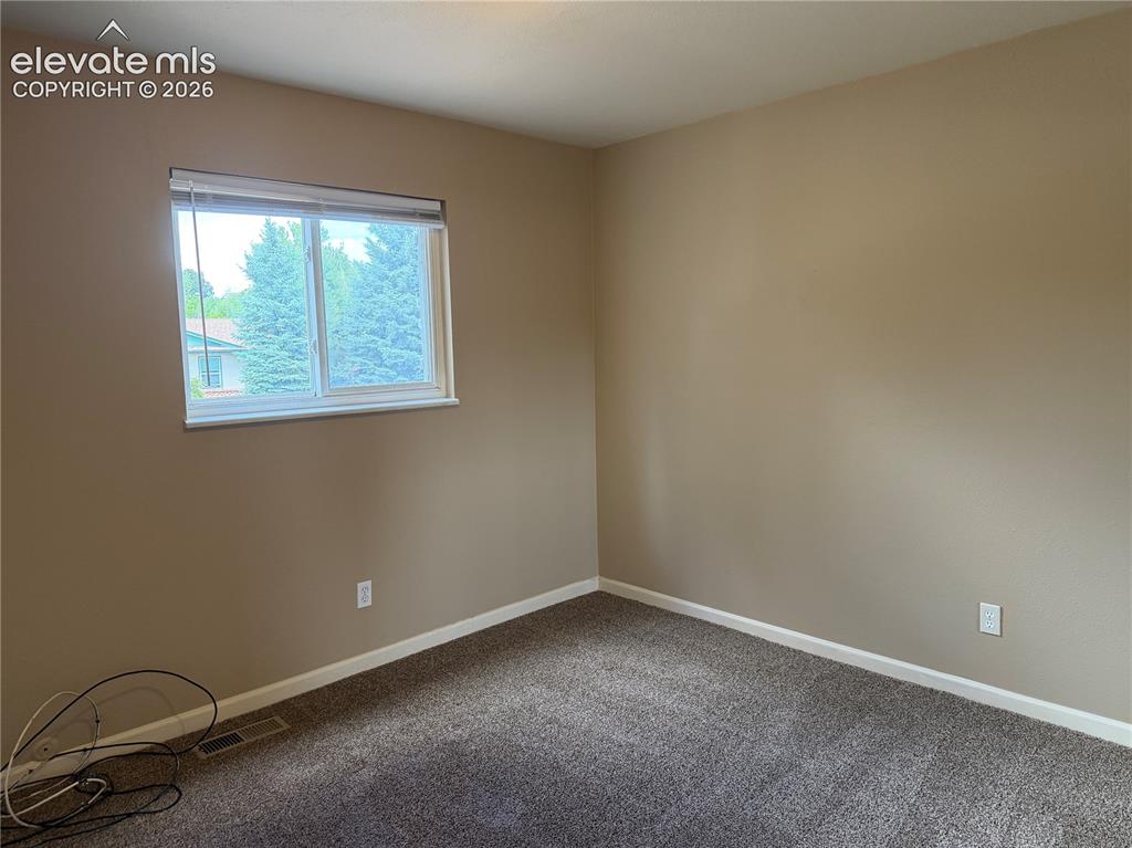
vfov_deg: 56.8
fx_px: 784
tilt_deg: -6.0
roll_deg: +1.8
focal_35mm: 24
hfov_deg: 71.6
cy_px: 424
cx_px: 566
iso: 250
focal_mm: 6.76
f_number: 1.78
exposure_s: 1/120
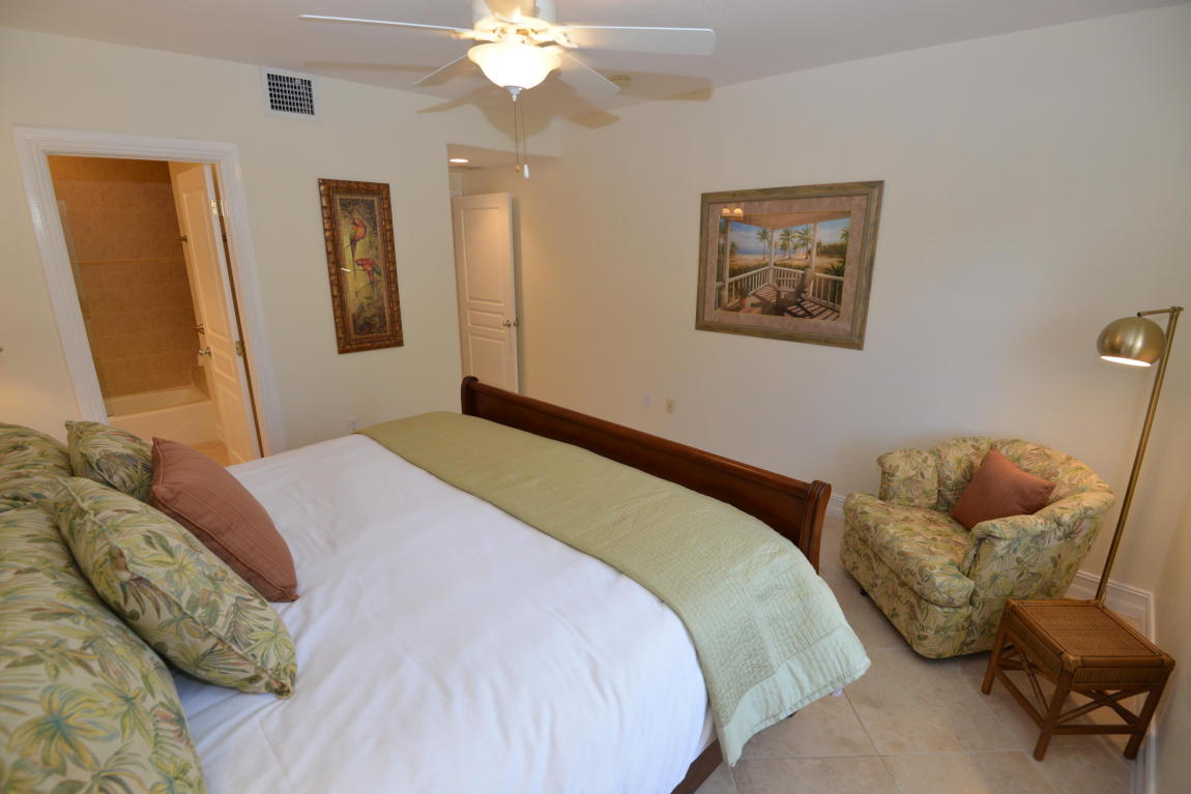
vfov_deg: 73.8
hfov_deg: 96.7
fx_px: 529
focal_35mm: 16
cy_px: 397
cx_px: 596
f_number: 6.3
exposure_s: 1/60
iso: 800
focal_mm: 16
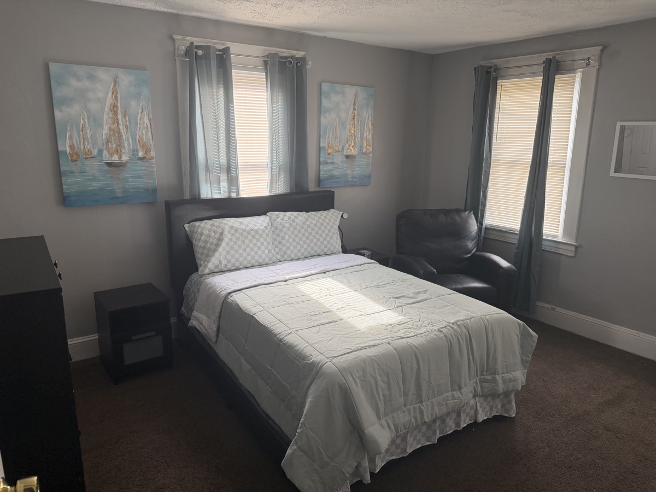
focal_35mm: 24
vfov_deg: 56.8
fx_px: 455
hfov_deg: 71.6
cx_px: 328
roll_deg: +0.0
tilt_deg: -13.8
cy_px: 246
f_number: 1.78
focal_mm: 6.76
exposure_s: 1/161
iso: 200
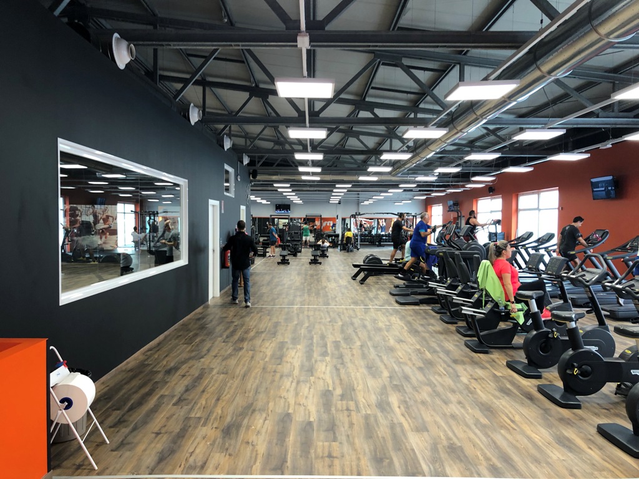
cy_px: 240
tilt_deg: -2.3
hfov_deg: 63.4
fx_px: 517
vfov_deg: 49.7
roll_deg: -0.3
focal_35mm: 28
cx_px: 320
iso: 40
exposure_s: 1/17
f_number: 1.8
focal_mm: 3.99
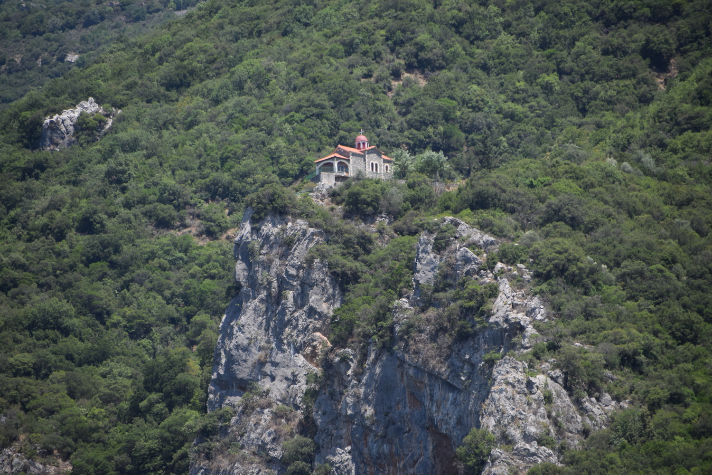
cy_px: 238
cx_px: 356
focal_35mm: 300
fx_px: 5933
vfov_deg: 4.6
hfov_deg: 6.9
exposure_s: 1/500
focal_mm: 200
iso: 200
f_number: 6.3
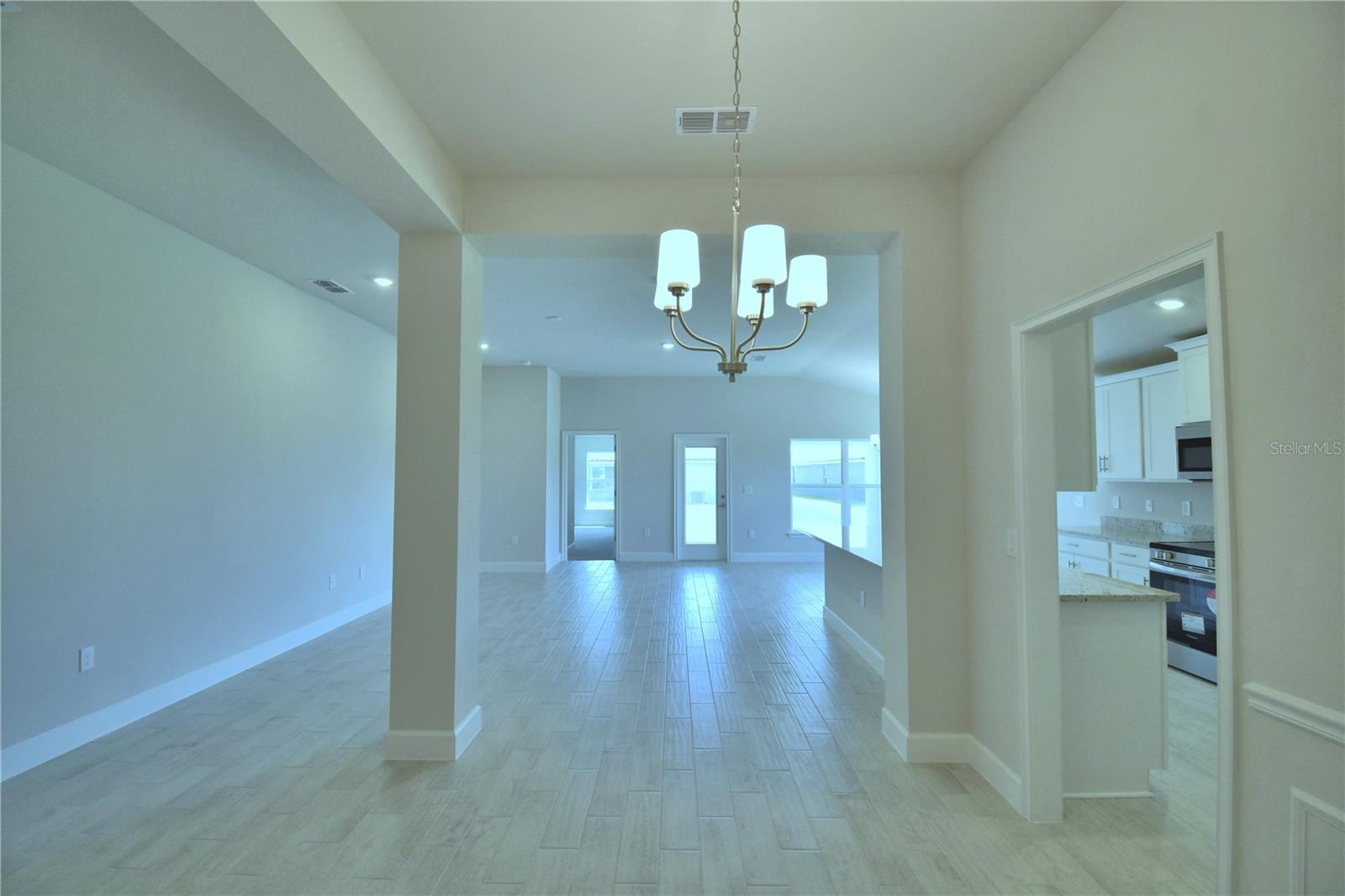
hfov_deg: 100.4
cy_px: 448
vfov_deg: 77.3
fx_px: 560
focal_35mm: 15
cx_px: 672
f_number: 4.5
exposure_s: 1/125
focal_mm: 10
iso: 250
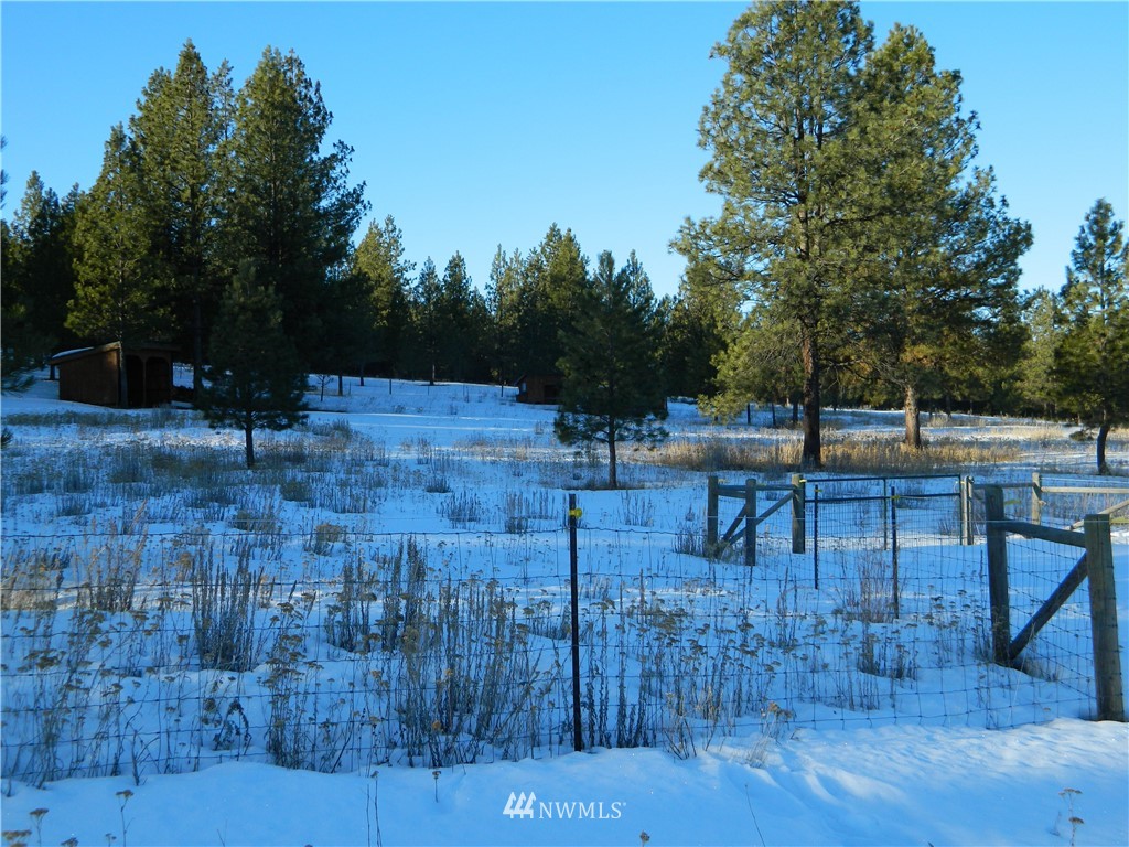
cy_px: 424
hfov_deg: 45.8
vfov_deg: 35.1
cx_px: 564
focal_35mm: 41
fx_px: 1337
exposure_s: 1/500
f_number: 3.5
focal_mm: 7.3
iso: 80
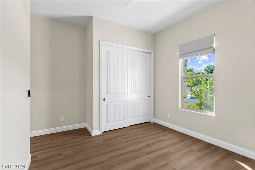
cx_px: 128
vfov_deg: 70.5
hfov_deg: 93.3
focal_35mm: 17
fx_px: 120
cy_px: 85
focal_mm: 17
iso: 400
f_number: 8
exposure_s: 1/1.25
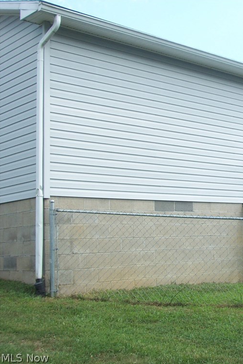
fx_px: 557
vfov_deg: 36.3
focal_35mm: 55
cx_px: 246
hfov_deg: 23.5
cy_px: 181
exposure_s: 1/200
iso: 64
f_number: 3.9
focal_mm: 6.4
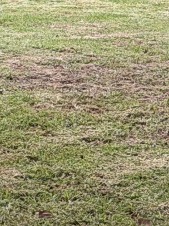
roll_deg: +1.3
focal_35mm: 303
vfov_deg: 6.3
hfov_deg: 4.7
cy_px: -299
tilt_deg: -0.3
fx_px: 1974
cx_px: -275
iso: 125
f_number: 1.78
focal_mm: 6.76
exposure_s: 1/219
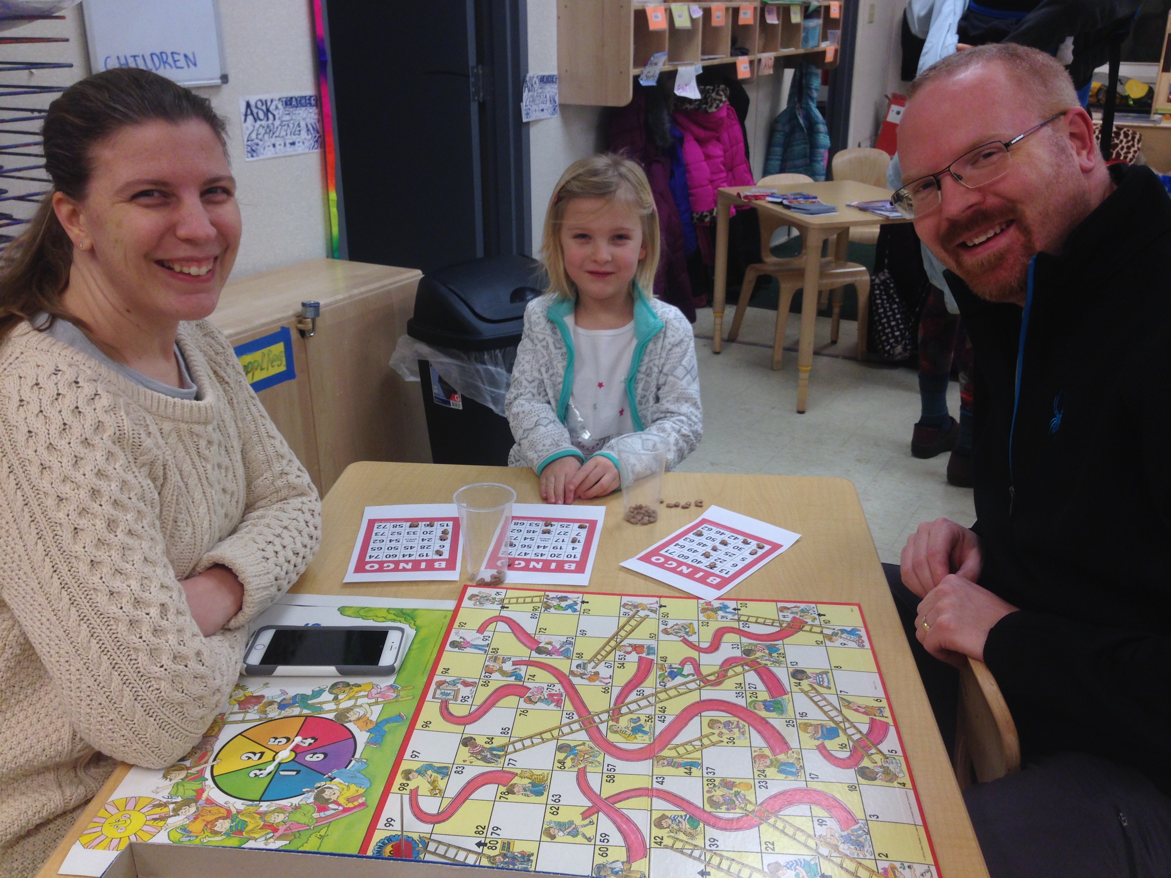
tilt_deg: -23.2
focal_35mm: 33
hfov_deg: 55.4
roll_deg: -0.7
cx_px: 586
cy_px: 439
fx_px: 1116
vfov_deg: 42.9
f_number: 2.4
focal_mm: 4.12
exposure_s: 1/60
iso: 64
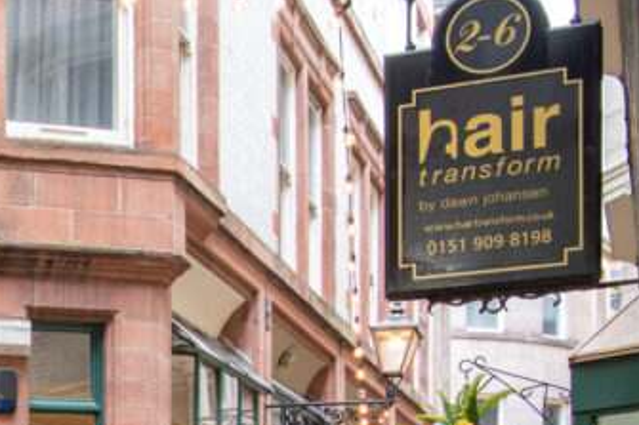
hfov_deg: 20.5
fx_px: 1597
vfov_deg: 14.1
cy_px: 657
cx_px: -210
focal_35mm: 90
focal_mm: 29
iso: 400
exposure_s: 1/13
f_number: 8
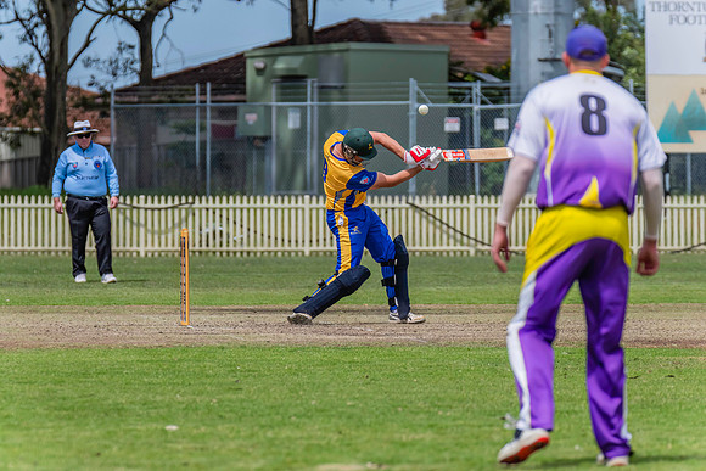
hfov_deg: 5.4
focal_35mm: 380
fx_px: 7454
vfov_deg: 3.6
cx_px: 353
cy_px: 236
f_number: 8
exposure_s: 1/2500
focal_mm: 380
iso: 800
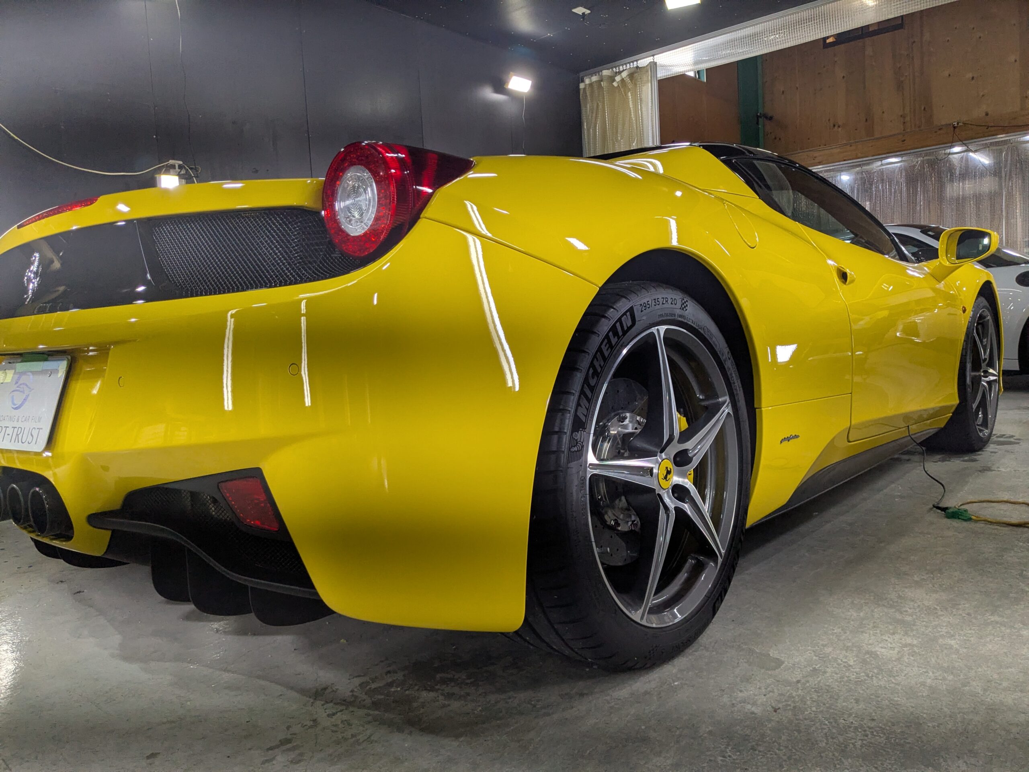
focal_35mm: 27
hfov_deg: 65.3
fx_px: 803
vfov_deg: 51.4
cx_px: 514
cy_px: 386
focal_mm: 4.38
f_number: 1.73
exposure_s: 1/241
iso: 74
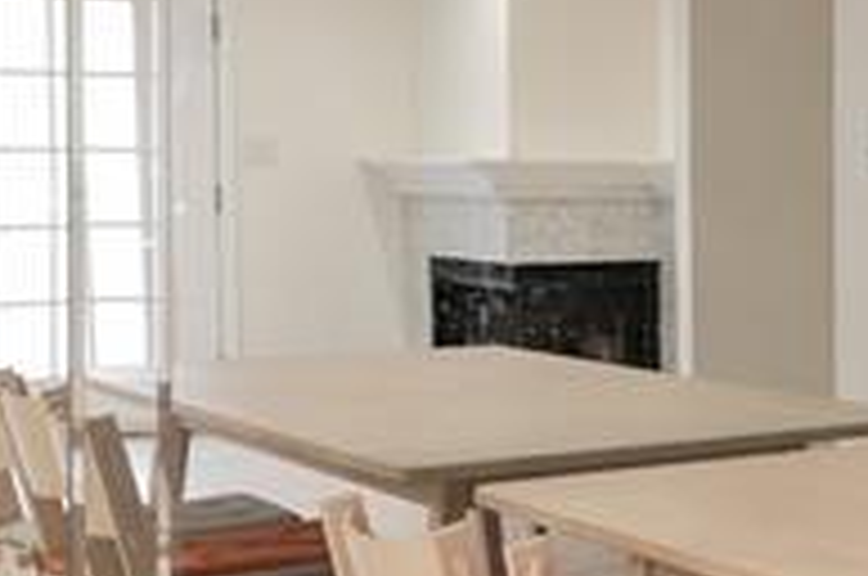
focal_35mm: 85
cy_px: 200
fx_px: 2046
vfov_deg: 16.0
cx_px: 1862
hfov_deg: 16.4
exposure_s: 1/6
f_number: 8
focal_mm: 16
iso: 400
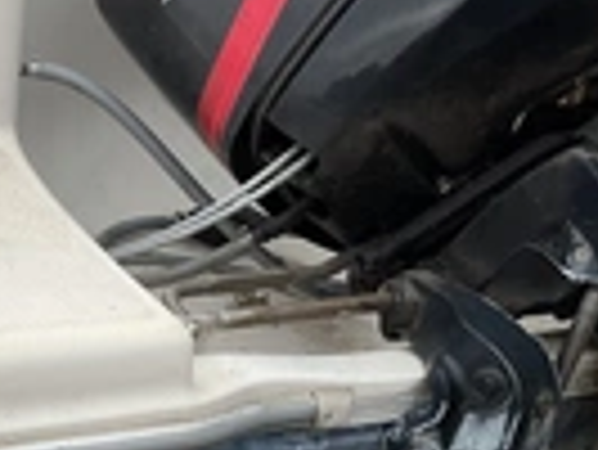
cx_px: -180
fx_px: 1504
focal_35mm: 87
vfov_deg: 16.7
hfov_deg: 20.5
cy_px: 432
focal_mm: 3
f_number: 1.8
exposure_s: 1/2058
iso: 25
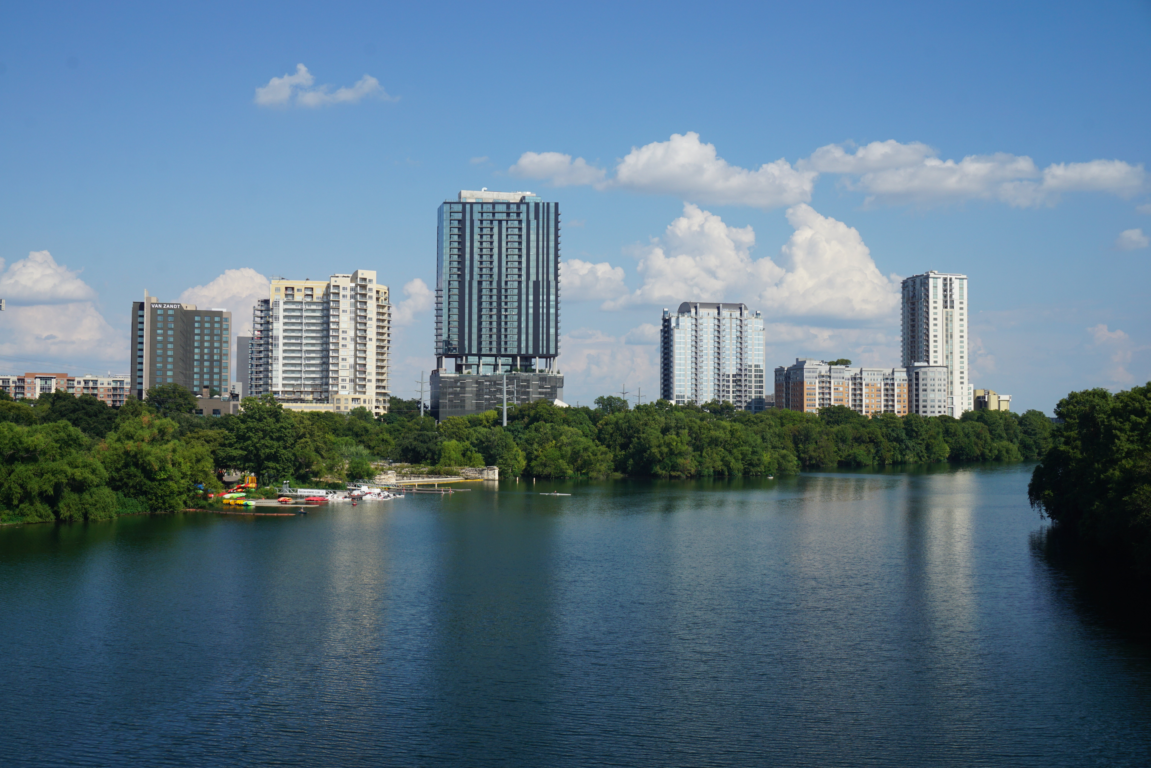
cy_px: 384
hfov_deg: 47.9
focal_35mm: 40
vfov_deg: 33.0
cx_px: 576
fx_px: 1295
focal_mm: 27
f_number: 11
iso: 100
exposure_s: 1/200
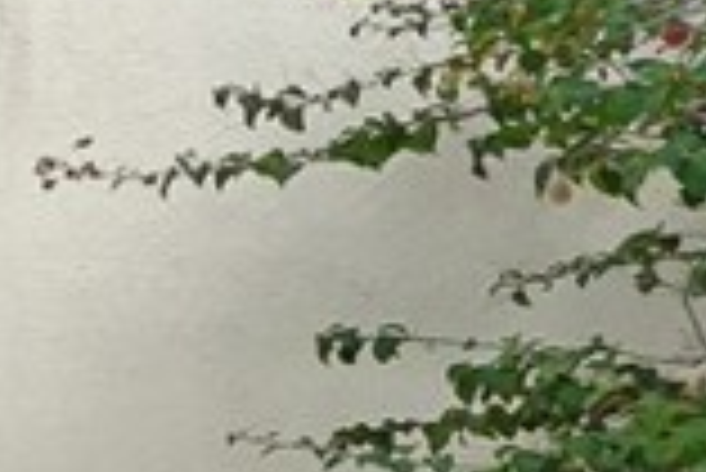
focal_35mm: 98
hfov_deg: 11.5
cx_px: -1408
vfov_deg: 13.8
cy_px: 465
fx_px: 1924
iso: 800
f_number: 10
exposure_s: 1/1000
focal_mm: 10
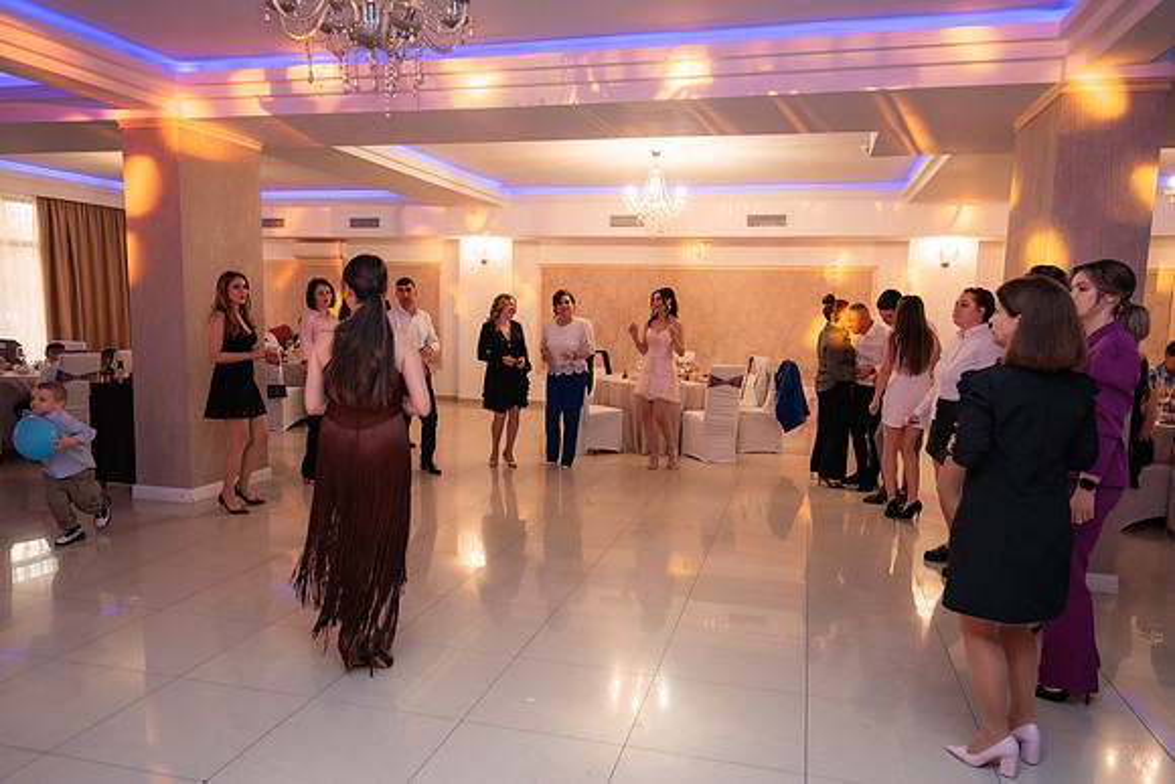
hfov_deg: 69.9
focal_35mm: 26
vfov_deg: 49.9
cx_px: 572
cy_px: 424
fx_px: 841
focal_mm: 22
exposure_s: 1/200
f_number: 2.8
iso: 1600
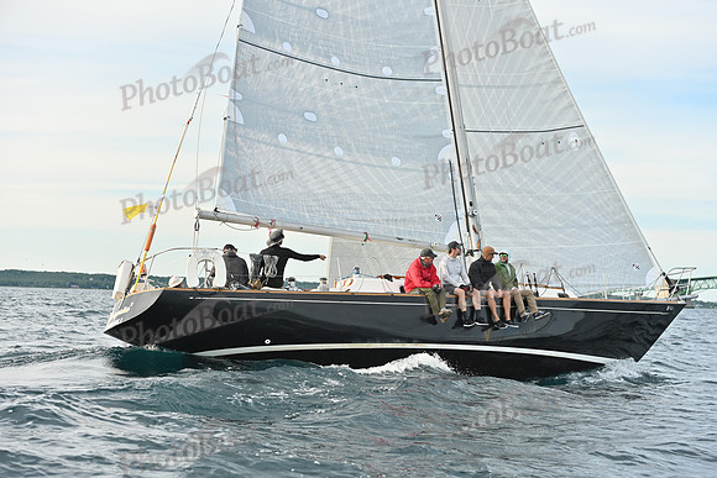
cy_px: 239
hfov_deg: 28.8
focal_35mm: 70
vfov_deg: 19.5
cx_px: 358
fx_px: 1394
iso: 320
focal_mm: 70
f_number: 5
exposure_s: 1/1000
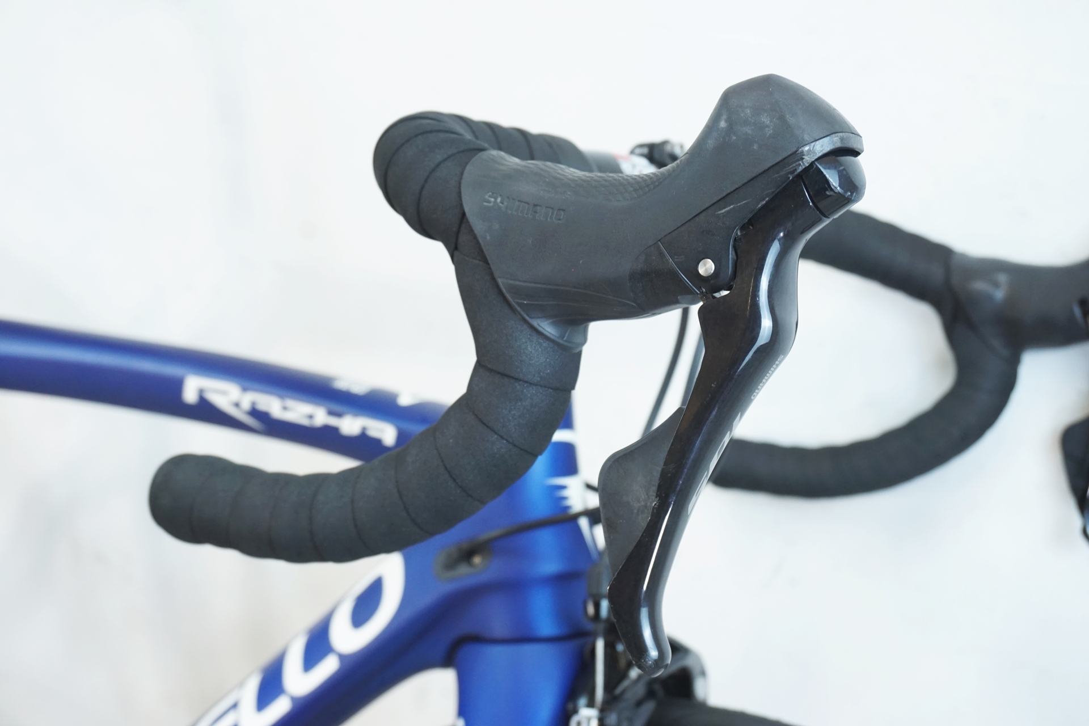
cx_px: 544
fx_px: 1452
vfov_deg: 28.1
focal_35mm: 48
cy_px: 363
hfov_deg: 41.1
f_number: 6.3
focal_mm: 32
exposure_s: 1/40
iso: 800
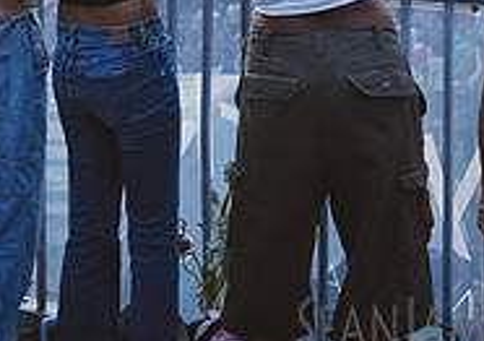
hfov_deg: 22.3
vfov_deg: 14.9
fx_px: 1218
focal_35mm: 89
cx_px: 361
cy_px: -149
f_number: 4
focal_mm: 24
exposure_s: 1/500
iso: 2000
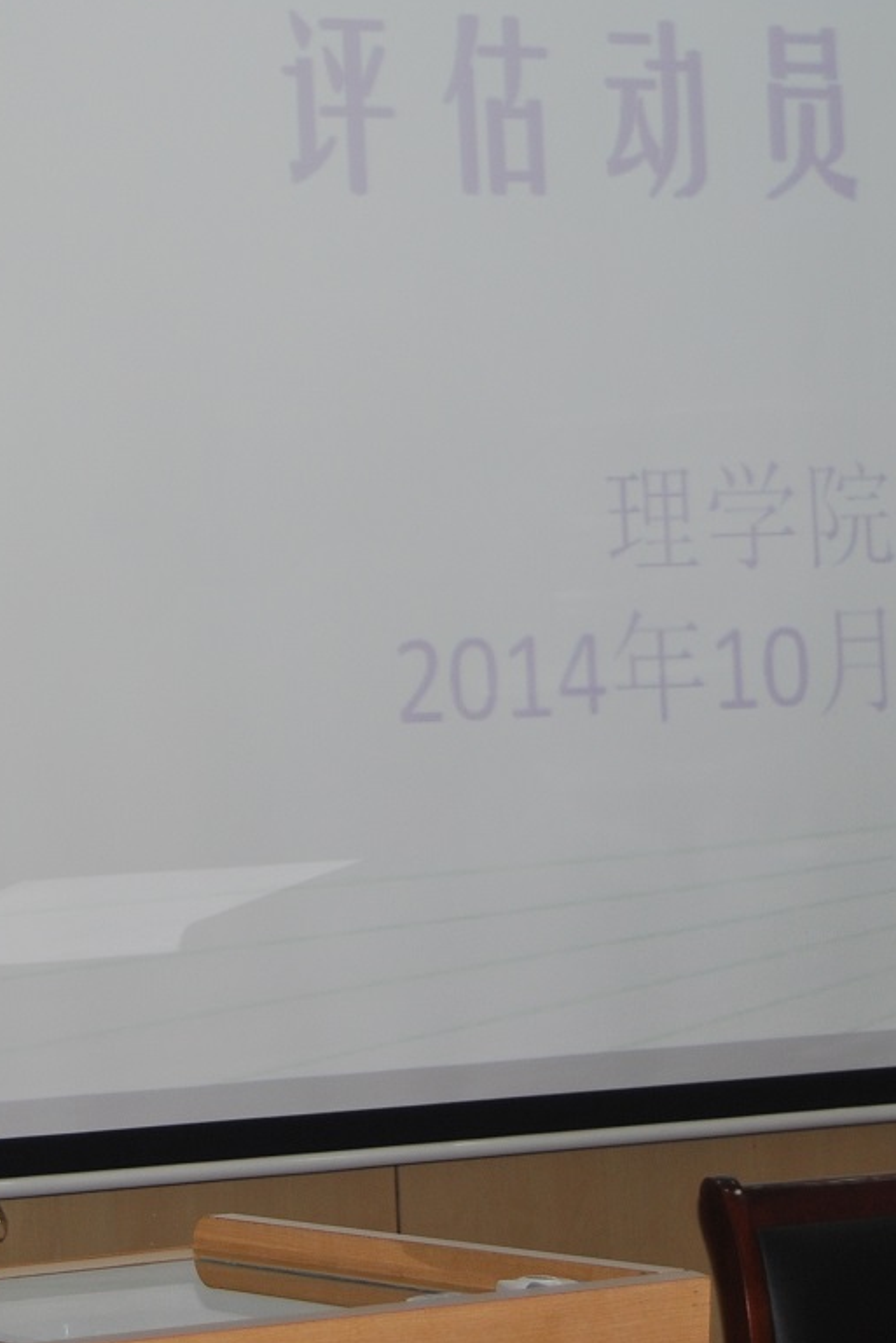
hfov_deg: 11.1
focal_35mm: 123
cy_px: 550
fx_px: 4590
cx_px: 58
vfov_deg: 16.6
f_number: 5.3
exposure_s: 1/60
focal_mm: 42
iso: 200
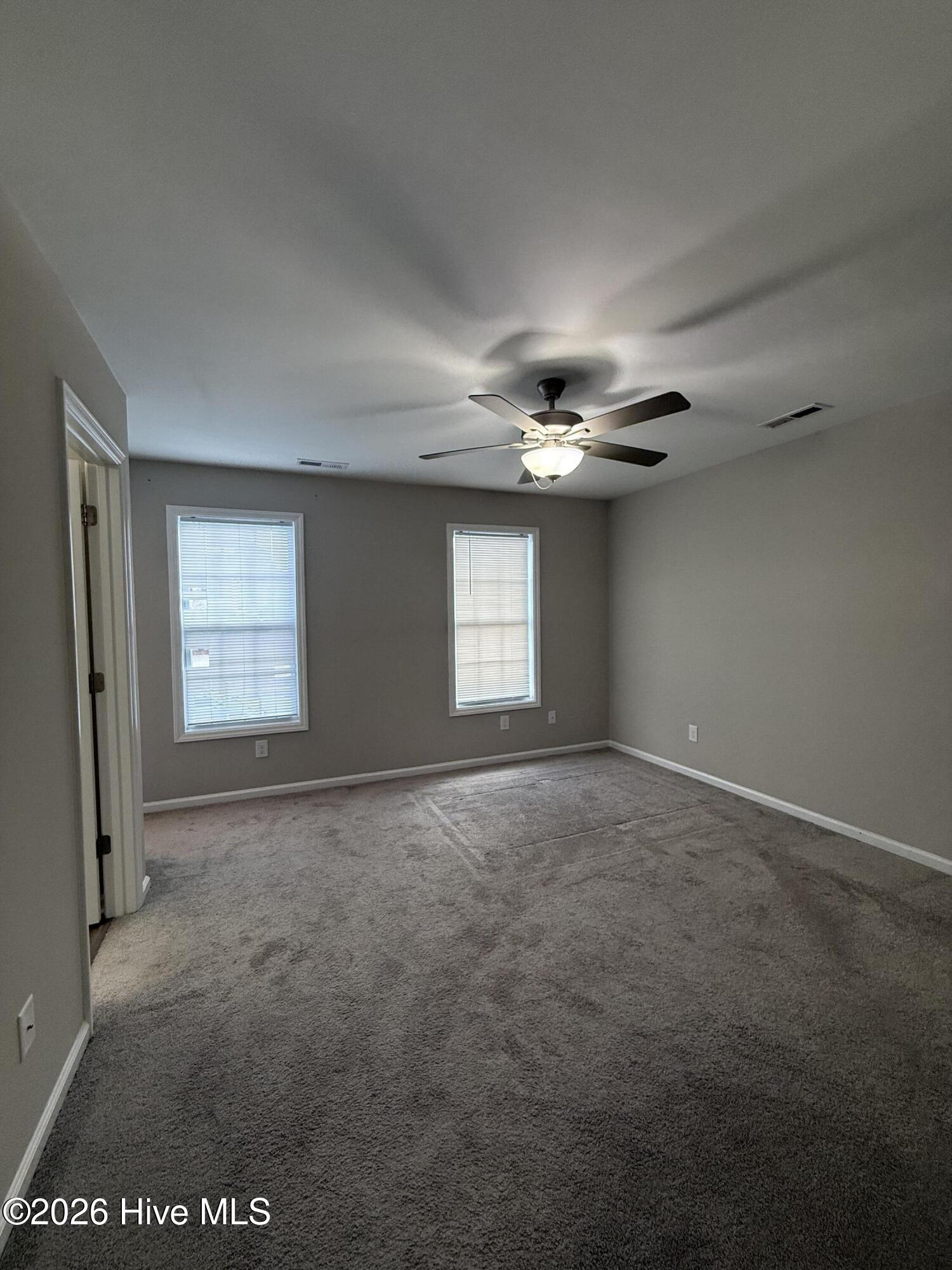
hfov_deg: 85.7
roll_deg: +0.7
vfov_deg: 102.1
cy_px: 635
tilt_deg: -1.2
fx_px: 513
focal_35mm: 14
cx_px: 476
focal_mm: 2.22
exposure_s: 1/120
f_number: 2.2
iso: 200
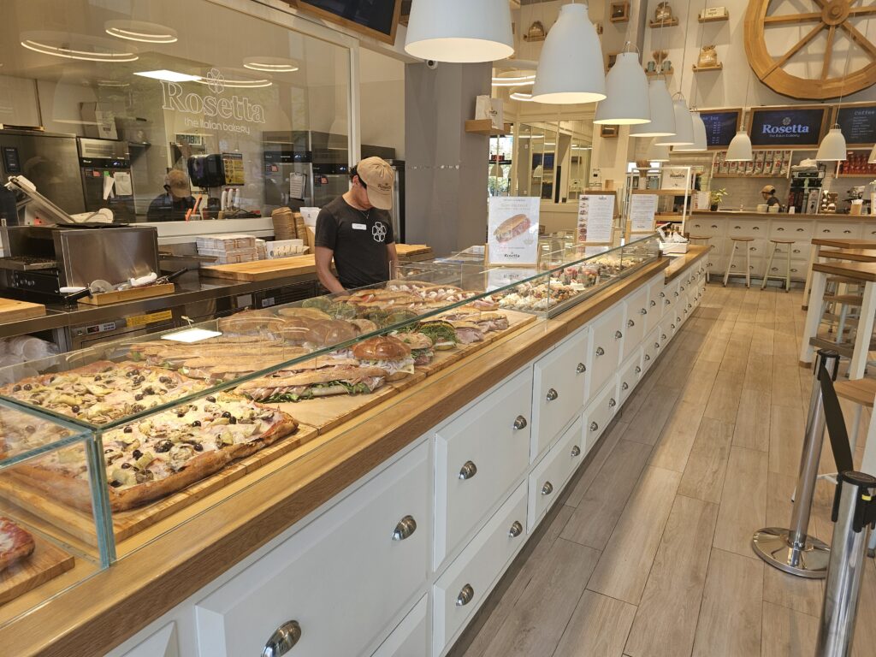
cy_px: 328
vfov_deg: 58.9
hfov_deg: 73.9
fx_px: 582
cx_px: 438
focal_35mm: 23
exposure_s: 1/120
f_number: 1.7
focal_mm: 6.3
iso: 64
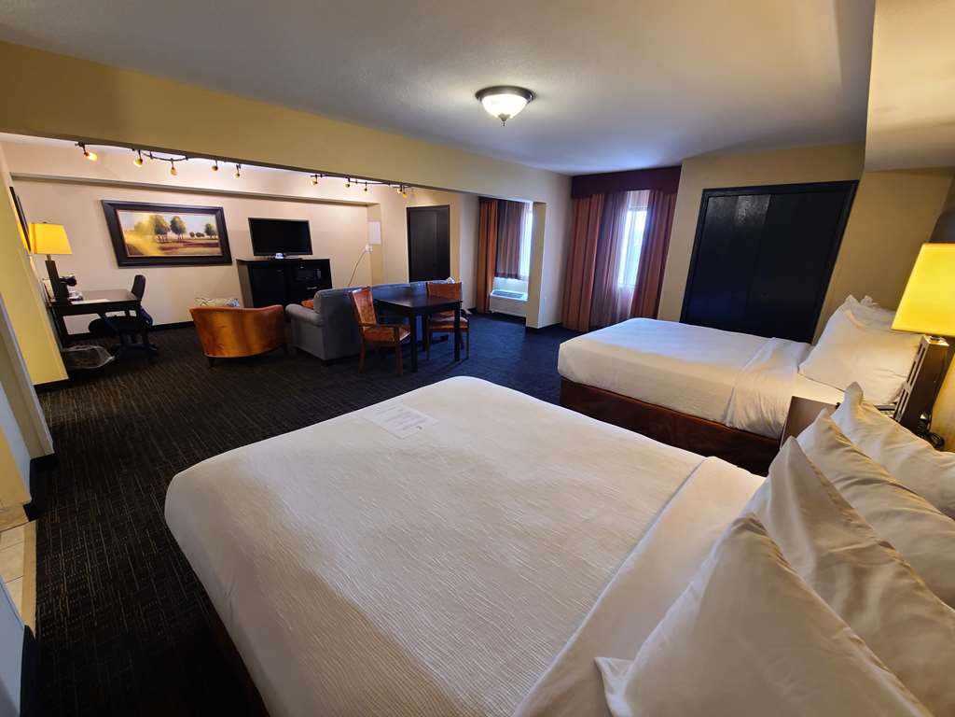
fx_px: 359
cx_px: 478
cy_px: 358
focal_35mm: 13
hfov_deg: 106.2
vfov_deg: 89.9
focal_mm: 2.2
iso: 80
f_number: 2.2
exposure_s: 1/8
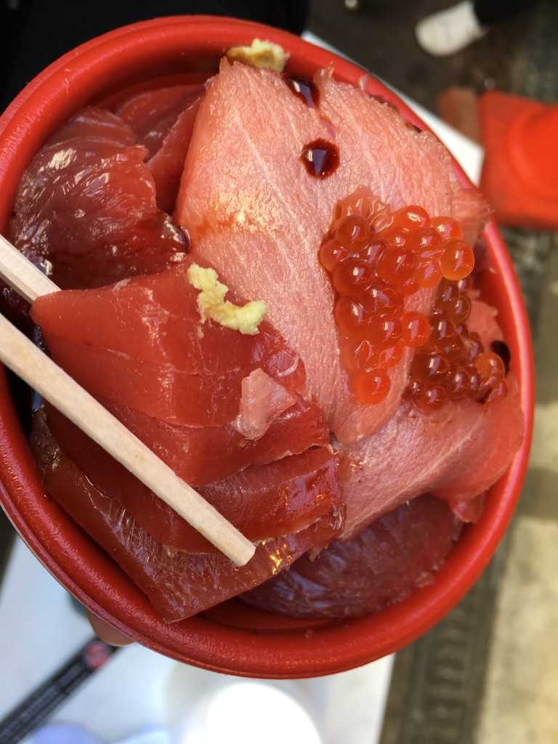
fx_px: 623
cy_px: 372
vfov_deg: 61.7
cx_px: 279
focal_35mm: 29
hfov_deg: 48.2
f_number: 2.2
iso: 32
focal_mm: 4.15
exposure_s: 1/60
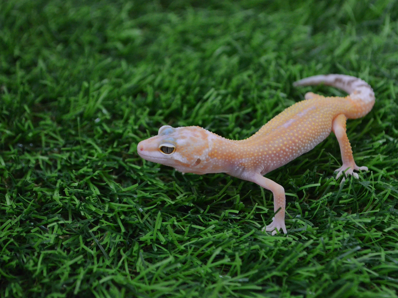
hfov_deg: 26.5
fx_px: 846
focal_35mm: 74
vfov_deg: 20.0
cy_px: 149
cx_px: 222
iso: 3200
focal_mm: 45
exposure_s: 1/30
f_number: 5.3
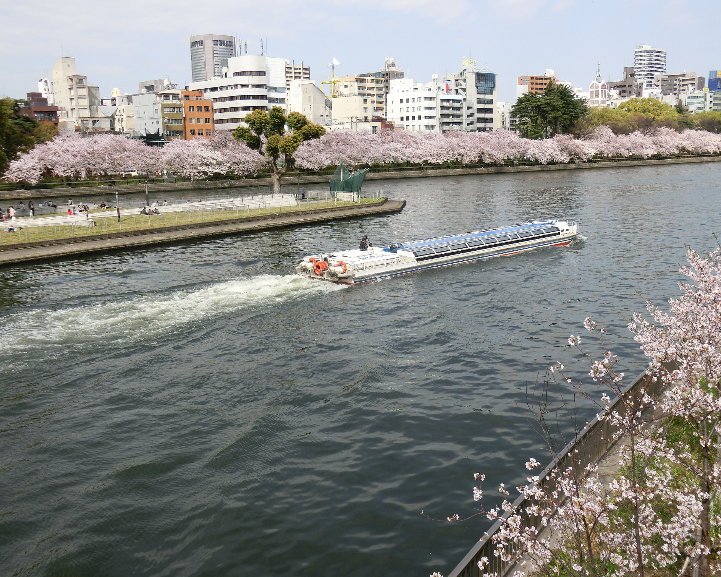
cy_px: 284
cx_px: 381
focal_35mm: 36
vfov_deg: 41.1
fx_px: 768
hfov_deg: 50.3
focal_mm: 6
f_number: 3.9
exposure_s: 1/640
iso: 80
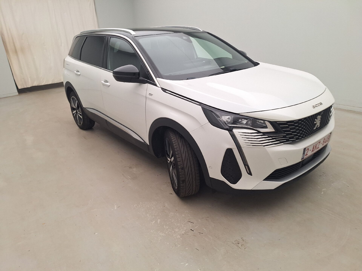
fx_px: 241
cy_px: 136
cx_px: 181
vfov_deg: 58.9
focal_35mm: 23
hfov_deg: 73.9
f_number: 1.8
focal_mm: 5.54
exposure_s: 1/116
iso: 40
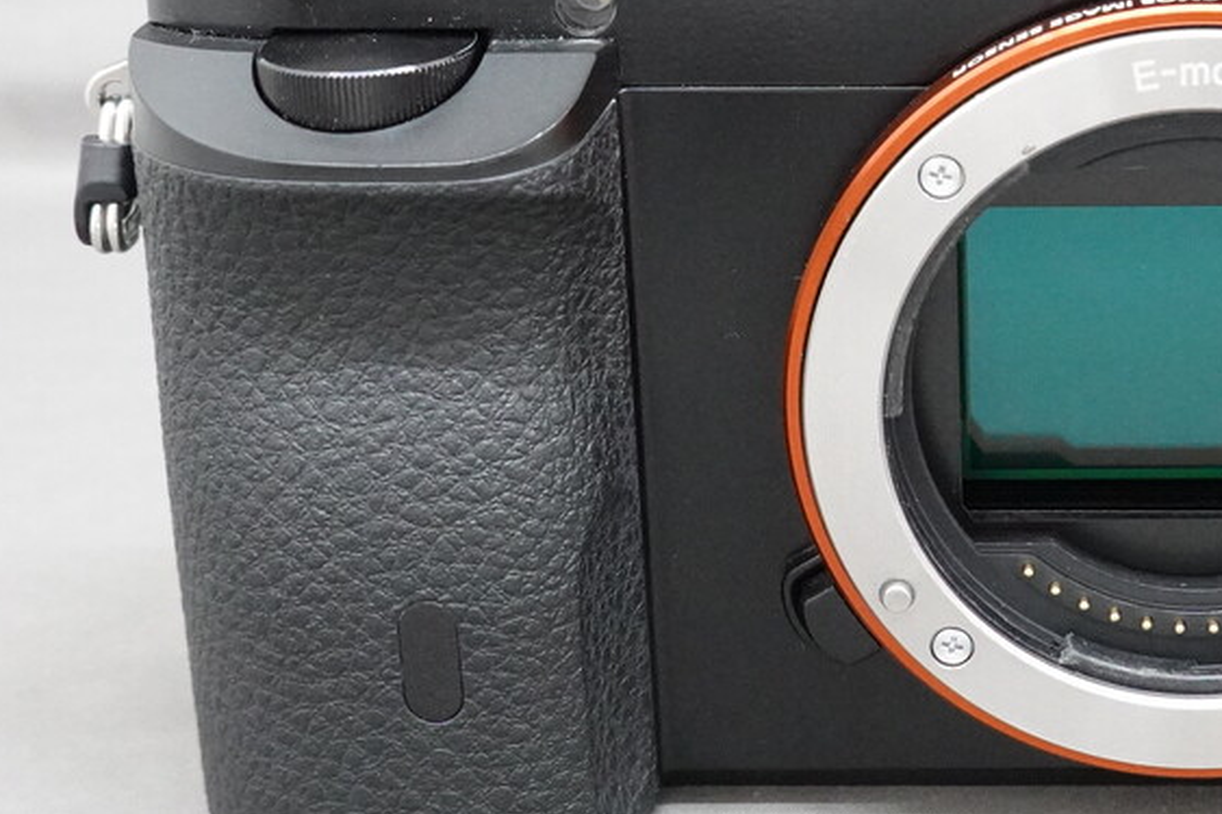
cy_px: 200
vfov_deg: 16.8
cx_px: 1044
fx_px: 2749
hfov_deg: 24.5
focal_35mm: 81
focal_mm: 14.12
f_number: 5.6
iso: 2500
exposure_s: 1/40
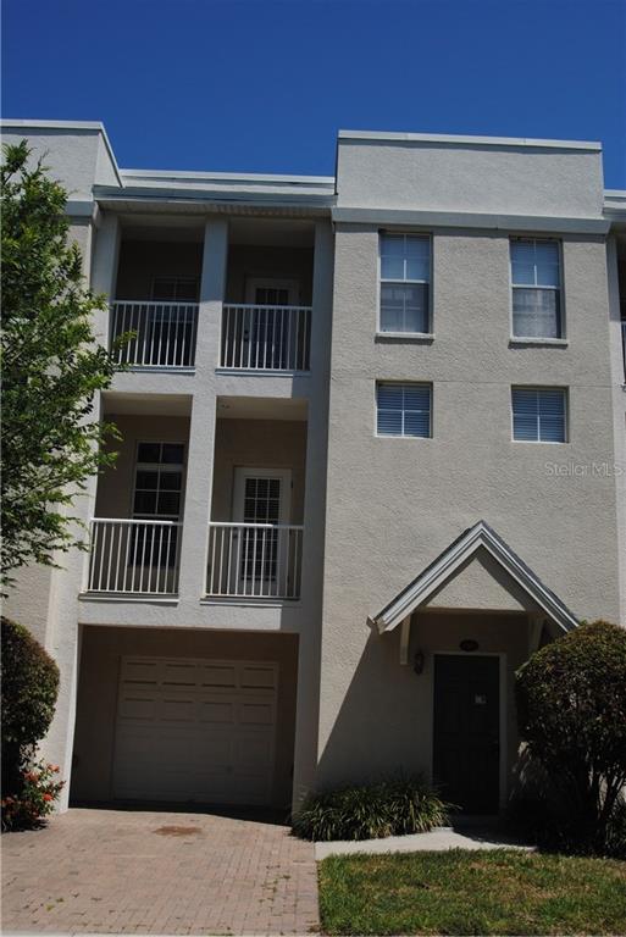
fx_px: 938
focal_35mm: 36
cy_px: 468
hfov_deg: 36.9
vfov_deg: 53.1
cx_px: 313
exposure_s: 1/200
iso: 100
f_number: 10
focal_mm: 24
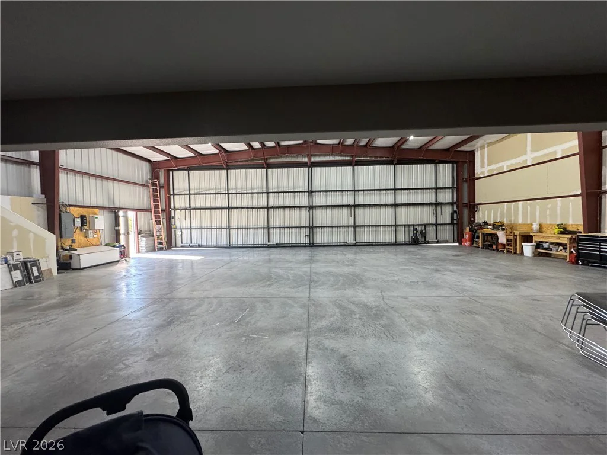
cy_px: 228
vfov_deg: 85.7
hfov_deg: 102.1
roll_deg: +1.3
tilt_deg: +0.1
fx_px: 245
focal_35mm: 14
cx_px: 304
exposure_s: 1/120
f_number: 2.2
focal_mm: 2.22
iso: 320
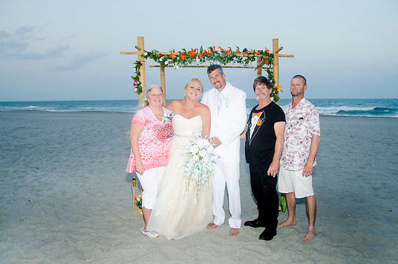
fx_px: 331
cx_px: 199
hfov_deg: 62.0
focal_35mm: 30
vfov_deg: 43.4
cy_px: 132
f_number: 5.6
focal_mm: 20
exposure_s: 1/80
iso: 100
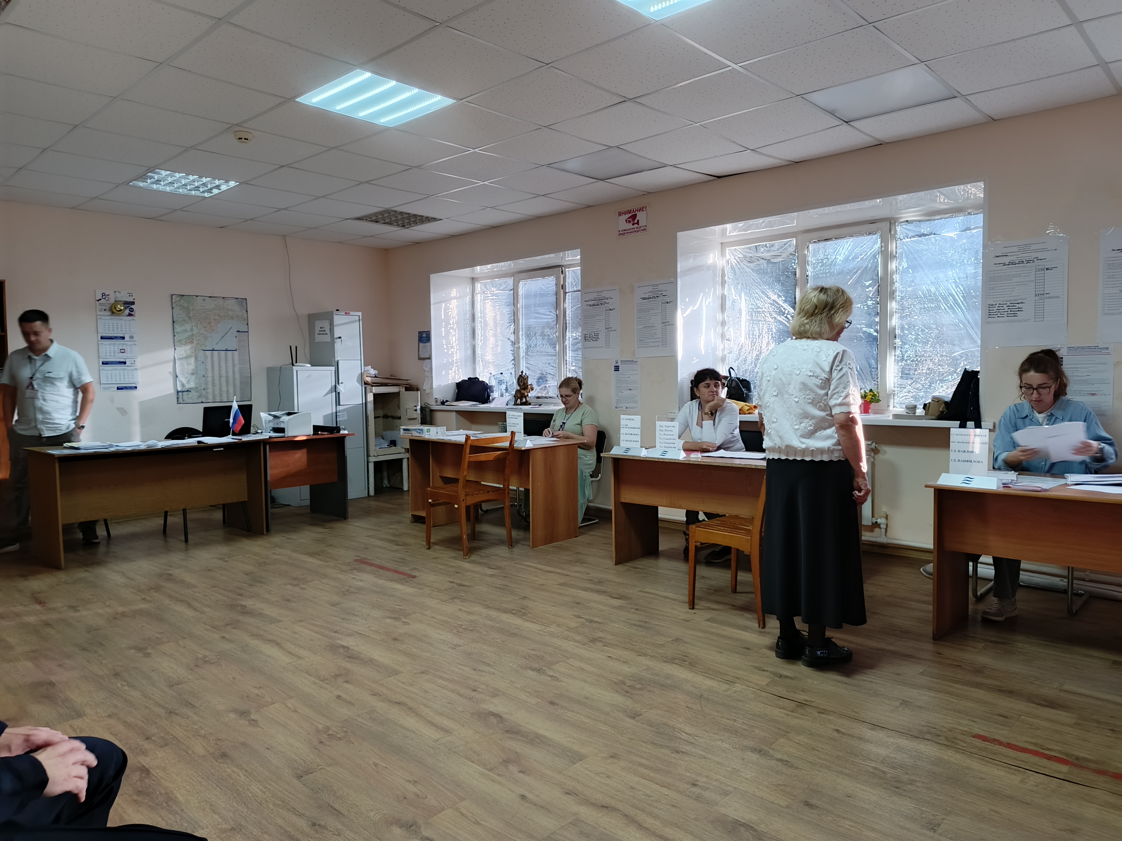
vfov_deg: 58.9
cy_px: 420
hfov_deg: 73.9
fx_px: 745
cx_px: 561
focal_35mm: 23
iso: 250
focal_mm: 5.56
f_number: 1.8
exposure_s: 1/50
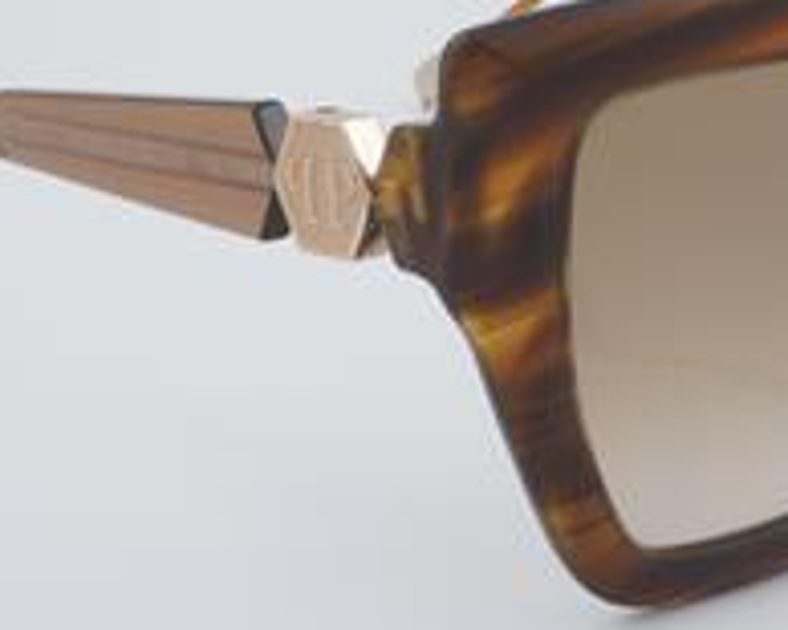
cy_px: 179
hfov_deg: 13.2
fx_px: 3380
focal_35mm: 145
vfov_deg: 10.6
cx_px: 609
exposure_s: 1/3
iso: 100
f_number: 32
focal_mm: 50
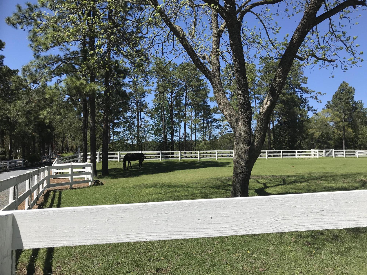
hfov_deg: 63.4
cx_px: 184
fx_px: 297
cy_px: 138
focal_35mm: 28
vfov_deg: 49.7
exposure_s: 1/2336
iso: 20
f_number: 1.8
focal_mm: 3.99
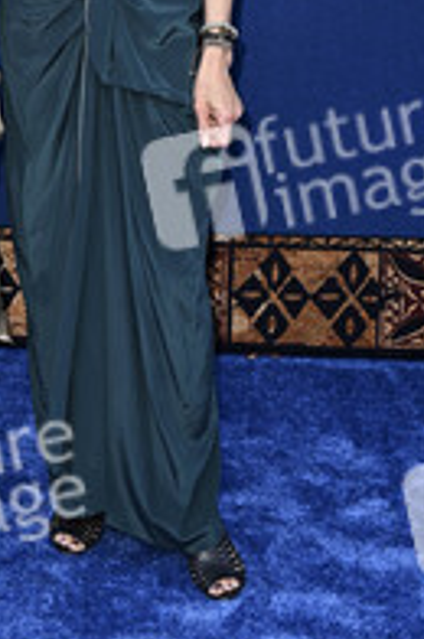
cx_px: 13
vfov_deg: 21.0
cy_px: 10
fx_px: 1666
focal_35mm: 94
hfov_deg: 14.3
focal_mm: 46
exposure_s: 1/250
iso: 800
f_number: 6.3
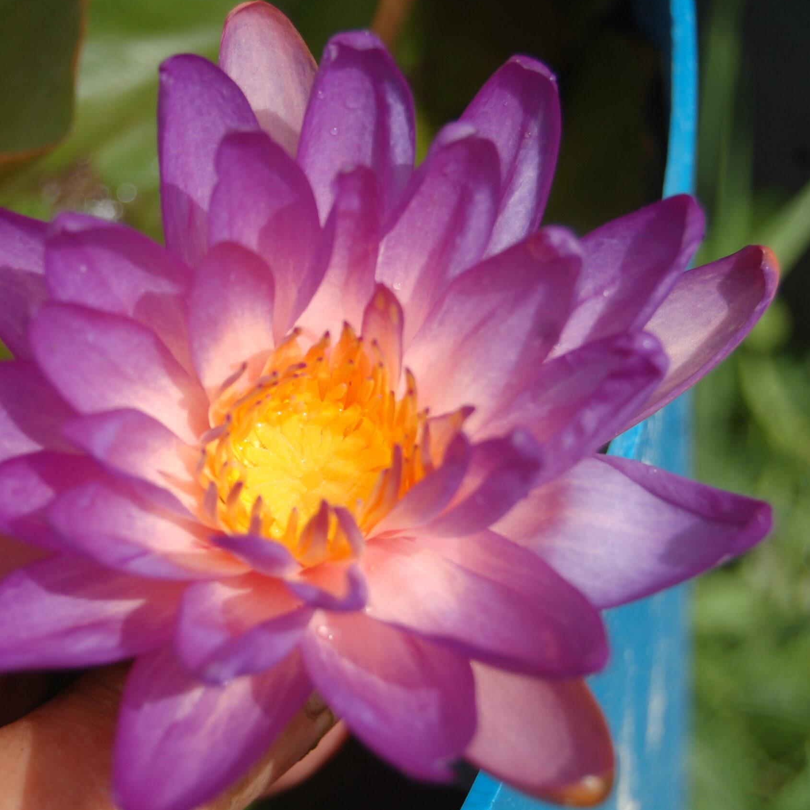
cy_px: 403
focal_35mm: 89
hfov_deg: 19.5
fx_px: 2356
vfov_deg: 19.5
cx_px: 292
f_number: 5.3
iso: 200
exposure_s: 1/800
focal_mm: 46
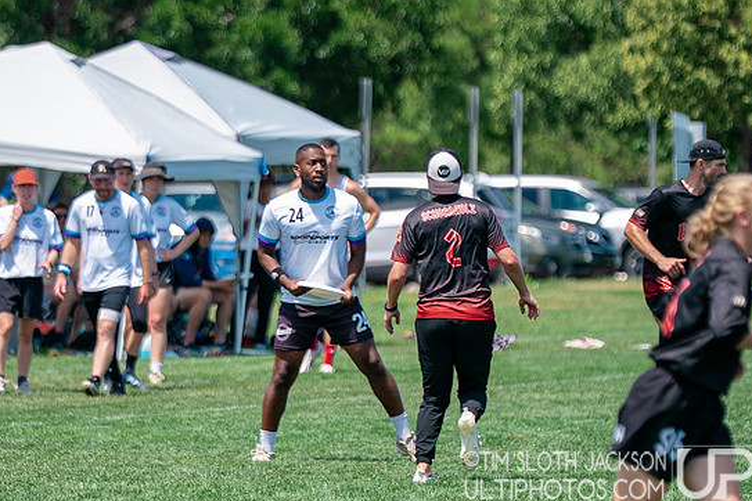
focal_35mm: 470
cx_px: 345
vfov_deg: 2.9
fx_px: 9817
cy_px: 284
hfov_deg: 4.4
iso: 250
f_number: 2.8
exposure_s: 1/3200
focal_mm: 200
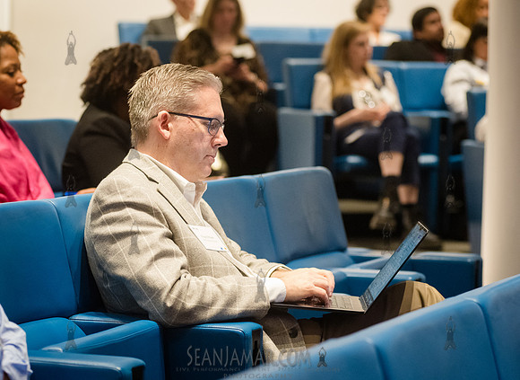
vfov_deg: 11.0
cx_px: 217
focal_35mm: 132
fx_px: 1963
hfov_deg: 15.1
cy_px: 204
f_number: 4
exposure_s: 1/250
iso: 5000
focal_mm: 112
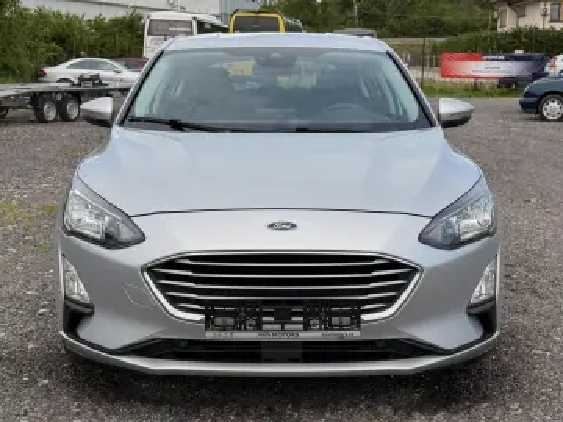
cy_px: 211
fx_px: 781
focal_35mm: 48
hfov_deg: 39.7
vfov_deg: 30.3
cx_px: 282
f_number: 1.78
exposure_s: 1/5208
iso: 64
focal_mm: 6.76
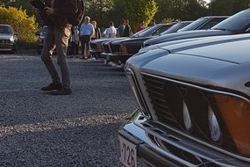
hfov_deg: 26.5
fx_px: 528
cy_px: 60
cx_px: 160
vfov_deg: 17.9
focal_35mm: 76
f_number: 1.7
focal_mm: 4.2
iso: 40
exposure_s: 1/1252
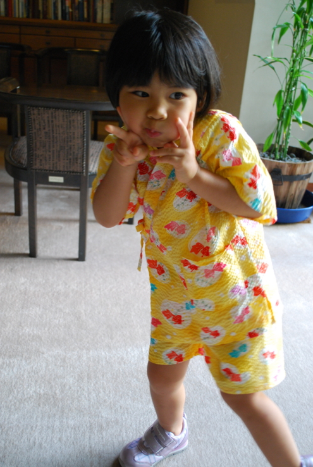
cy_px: 234
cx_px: 158
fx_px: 506
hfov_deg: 34.3
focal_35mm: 39
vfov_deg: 49.5
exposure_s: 1/30
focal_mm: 24
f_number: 4.2
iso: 720
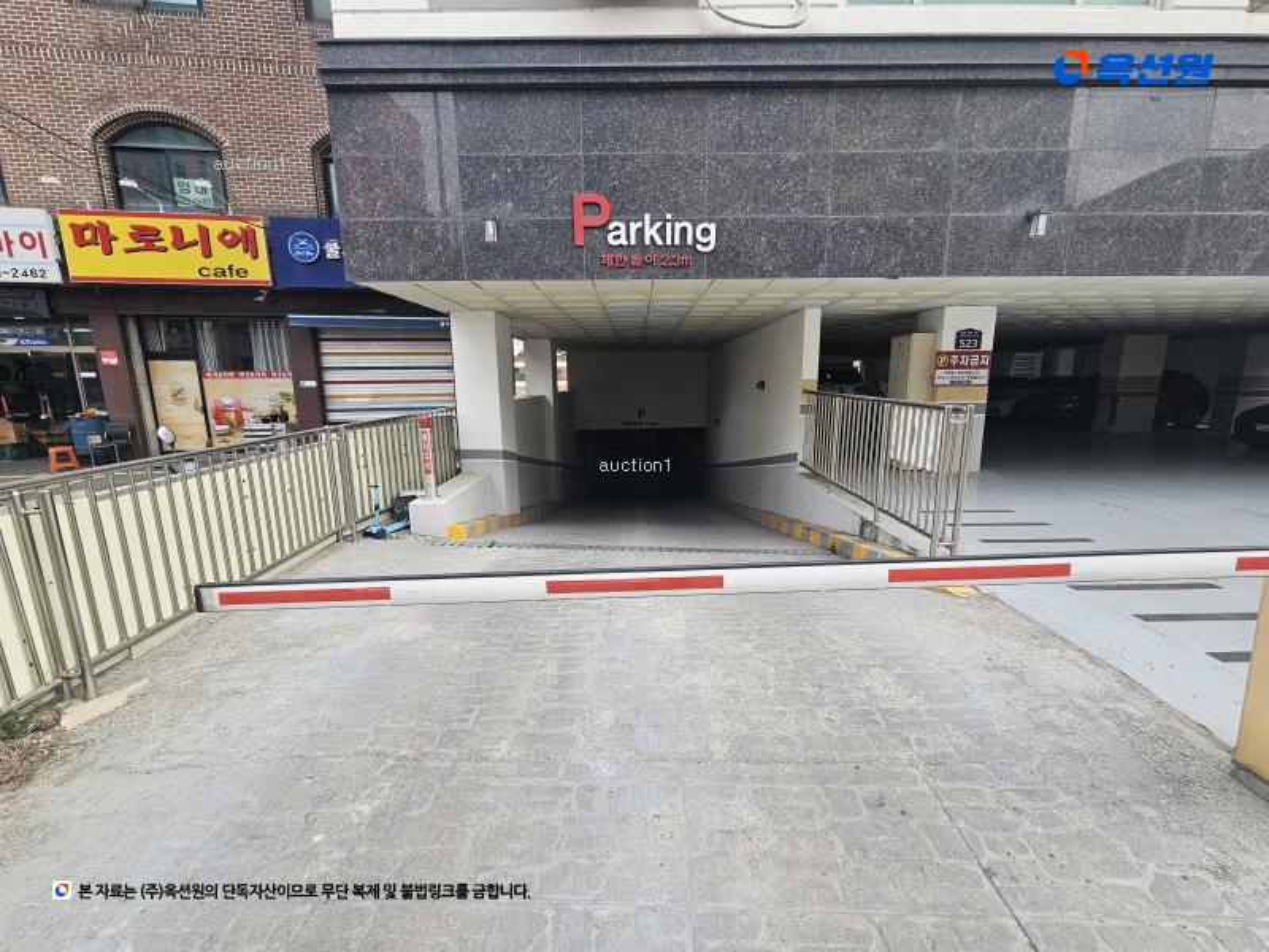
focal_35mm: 13
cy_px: 476
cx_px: 634
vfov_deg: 89.9
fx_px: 477
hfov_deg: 106.2
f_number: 2.2
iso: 50
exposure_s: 1/378
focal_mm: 2.2
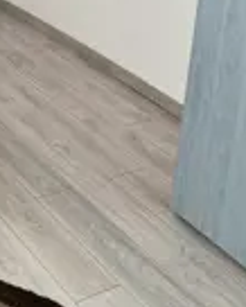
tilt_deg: -10.4
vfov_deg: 24.3
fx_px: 627
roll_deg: -0.8
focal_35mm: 69
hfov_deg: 20.2
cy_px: -86
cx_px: -79
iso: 200
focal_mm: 6.76
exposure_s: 1/100
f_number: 1.78
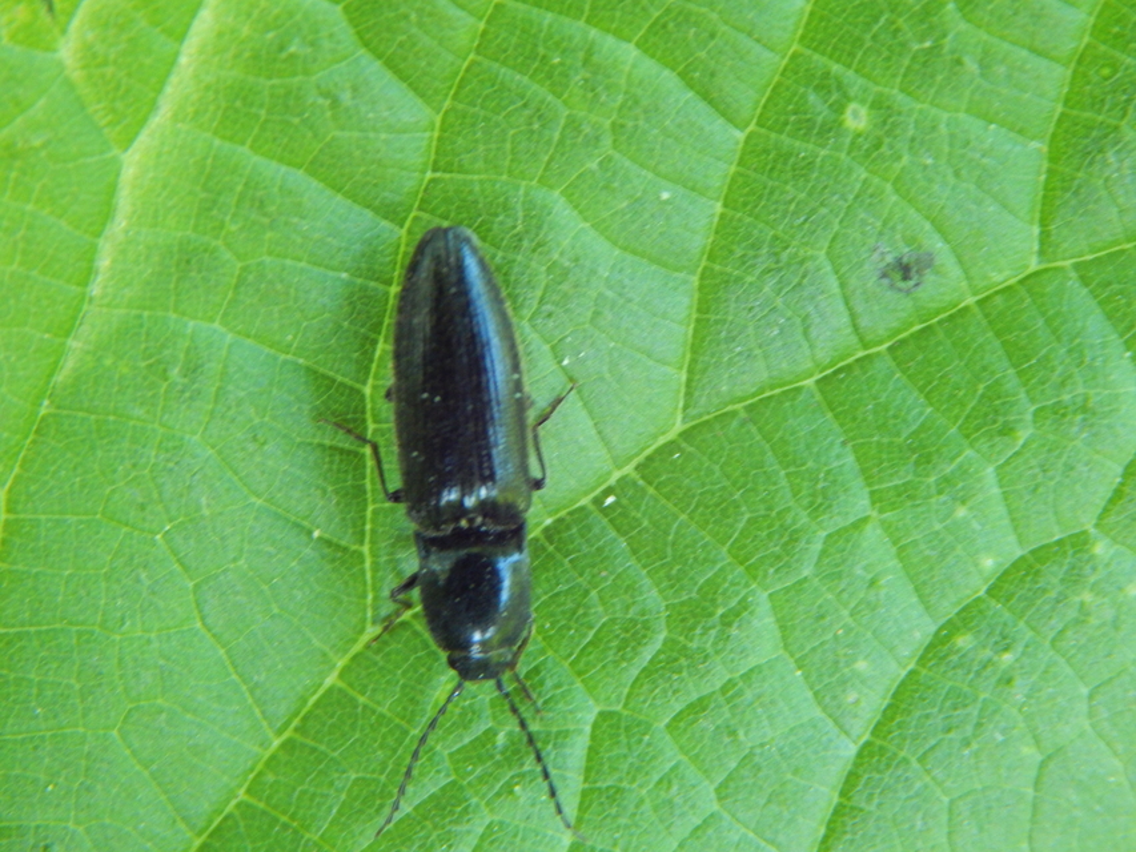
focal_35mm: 131
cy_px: 426
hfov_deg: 15.1
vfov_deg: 11.3
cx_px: 568
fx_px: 4300
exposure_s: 1/30
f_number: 4.8
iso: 400
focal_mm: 23.4
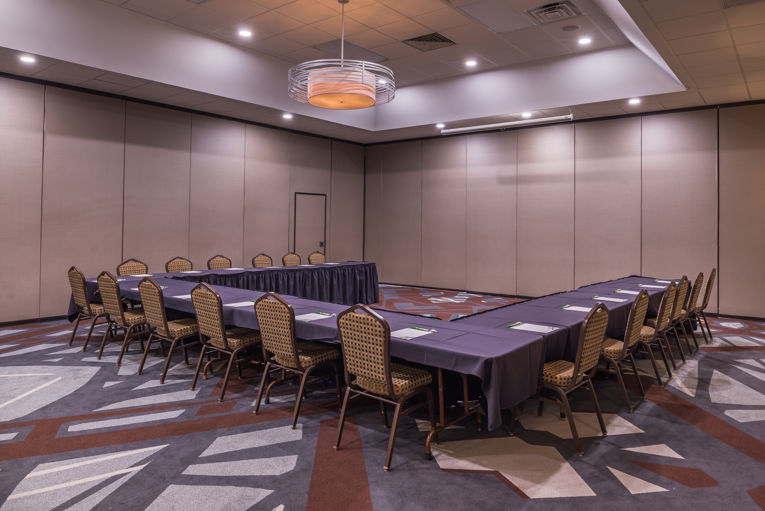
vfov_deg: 53.2
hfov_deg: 73.7
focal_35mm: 24
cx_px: 382
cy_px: 256
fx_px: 510
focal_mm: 24
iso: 100
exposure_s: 1/1.67
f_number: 6.3
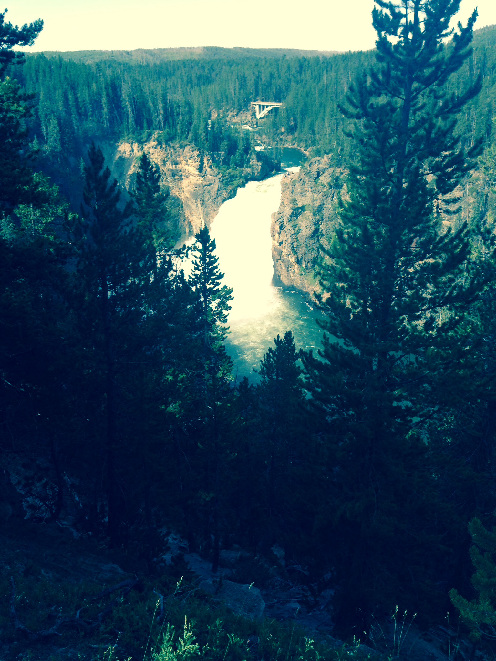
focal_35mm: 33
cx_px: 248
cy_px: 330
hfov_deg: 42.9
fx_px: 630
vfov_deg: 55.4
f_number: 2.4
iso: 50
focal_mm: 4.12
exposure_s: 1/471
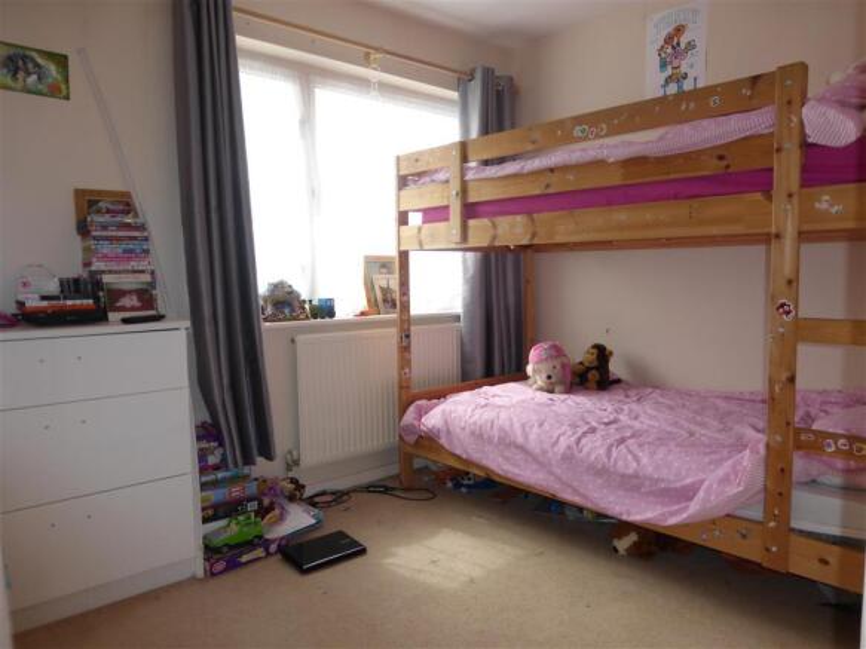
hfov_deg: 71.6
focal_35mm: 24
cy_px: 324
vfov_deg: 56.8
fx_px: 600
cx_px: 433
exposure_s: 1/60
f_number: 3.3
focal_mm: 4.3
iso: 100
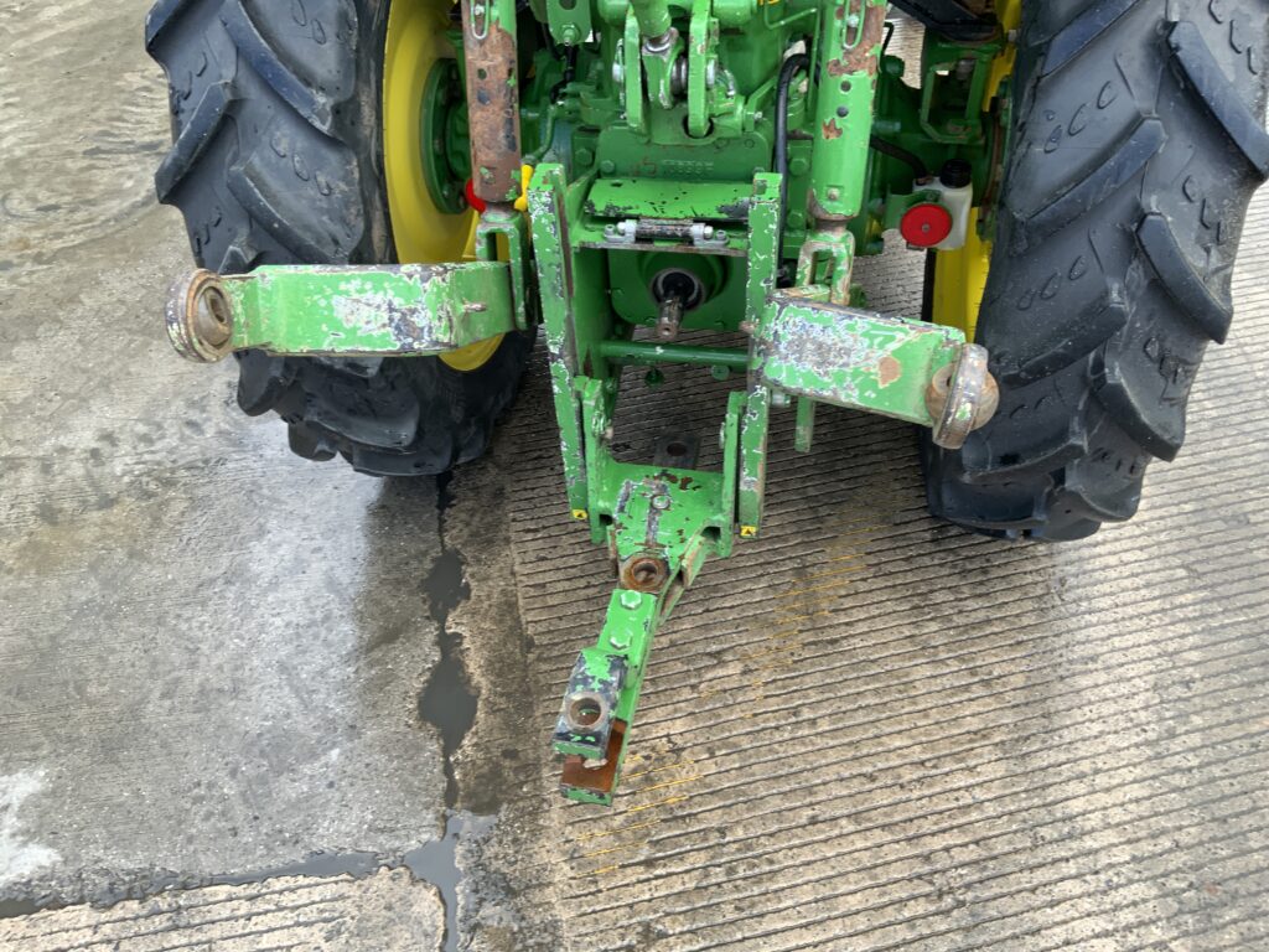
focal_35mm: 29
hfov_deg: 61.7
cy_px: 476
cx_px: 634
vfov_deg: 48.2
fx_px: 1063
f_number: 1.8
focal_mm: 3
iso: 16
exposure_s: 1/161
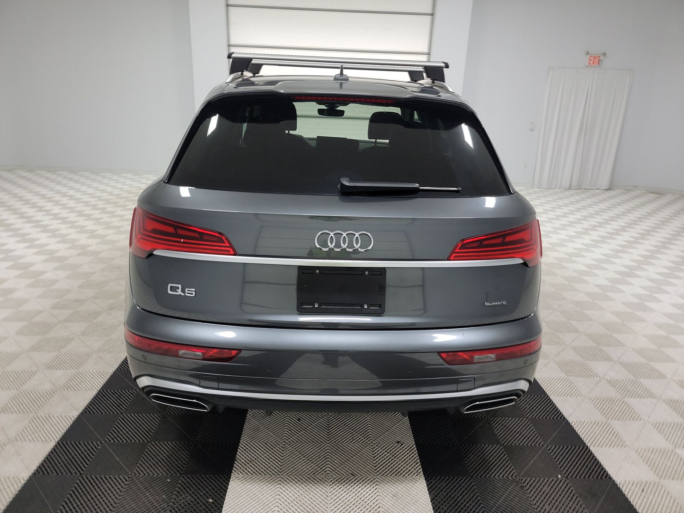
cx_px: 342
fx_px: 474
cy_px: 256
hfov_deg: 71.6
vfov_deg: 56.8
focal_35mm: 24
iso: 52
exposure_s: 1/59
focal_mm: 6.7
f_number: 1.8
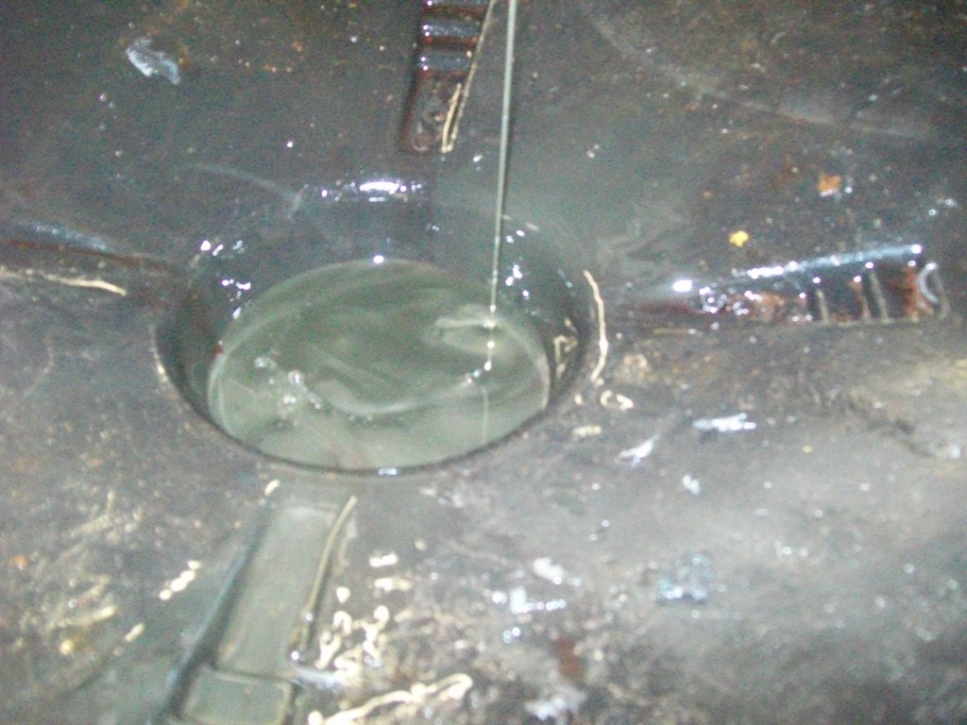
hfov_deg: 51.4
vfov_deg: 39.7
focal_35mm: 36
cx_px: 484
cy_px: 362
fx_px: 1006
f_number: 2.7
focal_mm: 6
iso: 800
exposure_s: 1/60
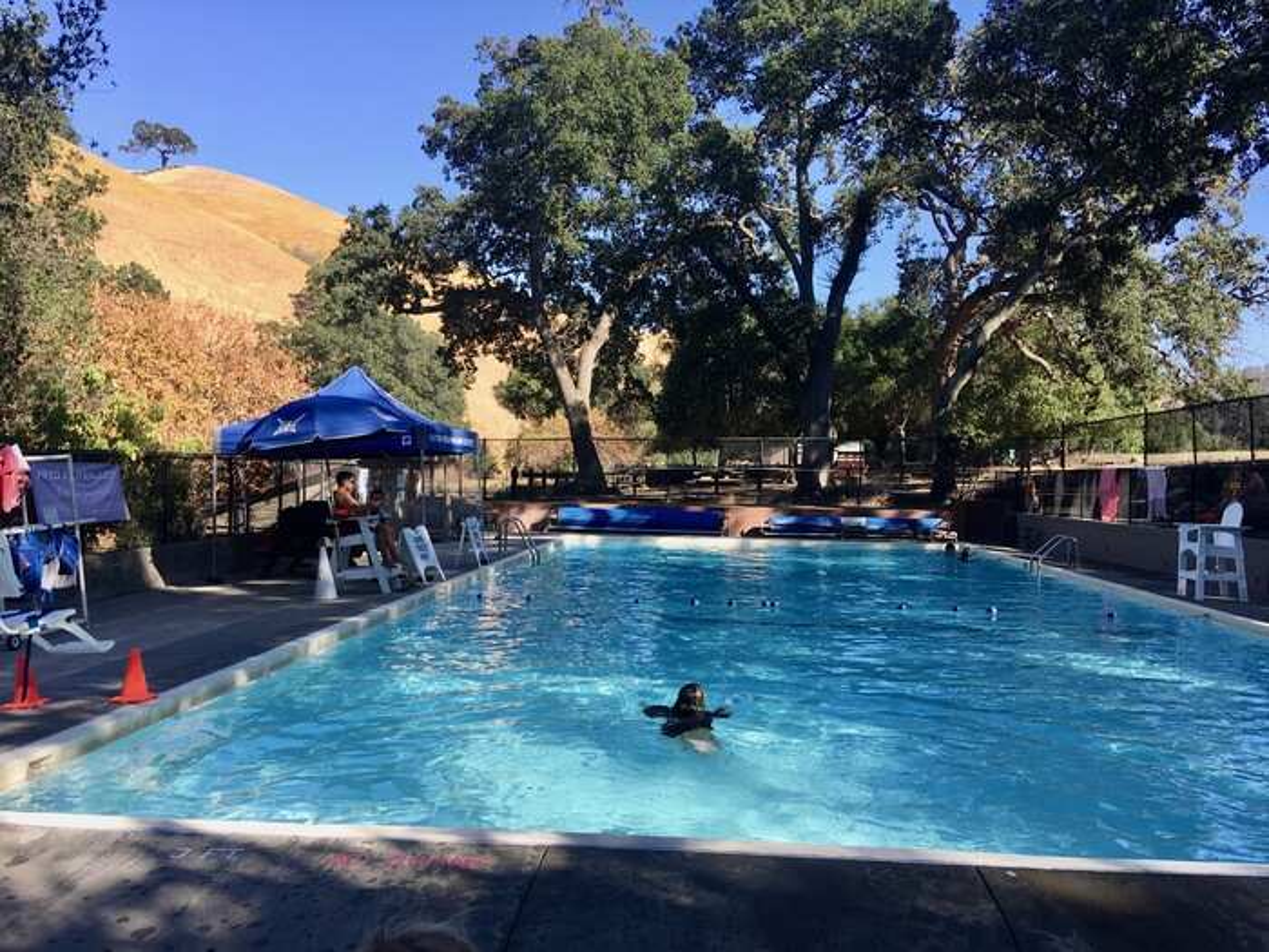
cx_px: 634
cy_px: 476
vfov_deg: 48.2
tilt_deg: -2.7
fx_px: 1063
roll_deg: -0.1
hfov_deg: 61.7
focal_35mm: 29
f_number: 2.2
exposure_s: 1/553
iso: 25
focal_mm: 4.15
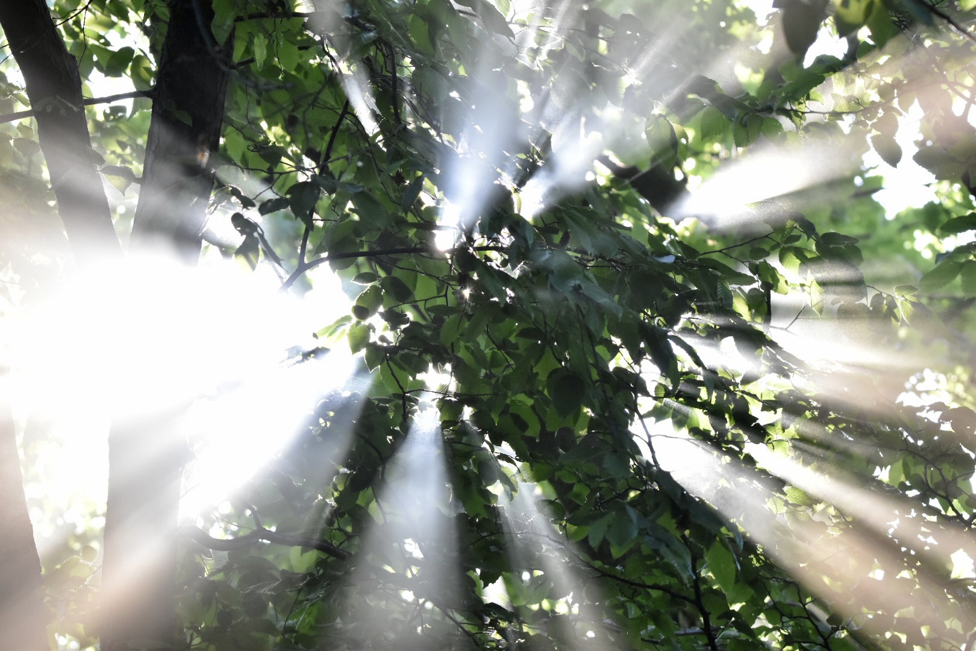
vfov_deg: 6.1
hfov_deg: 9.1
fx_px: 6100
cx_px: 488
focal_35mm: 225
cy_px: 326
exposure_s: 1/500
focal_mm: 150
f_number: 6.3
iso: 1600
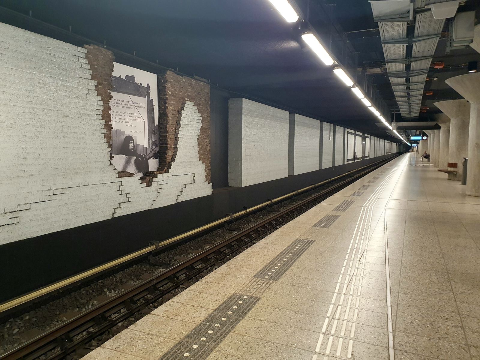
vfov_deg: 53.1
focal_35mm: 26
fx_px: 361
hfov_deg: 67.3
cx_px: 240
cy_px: 180
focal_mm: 4.3
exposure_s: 1/50
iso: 400
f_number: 2.4
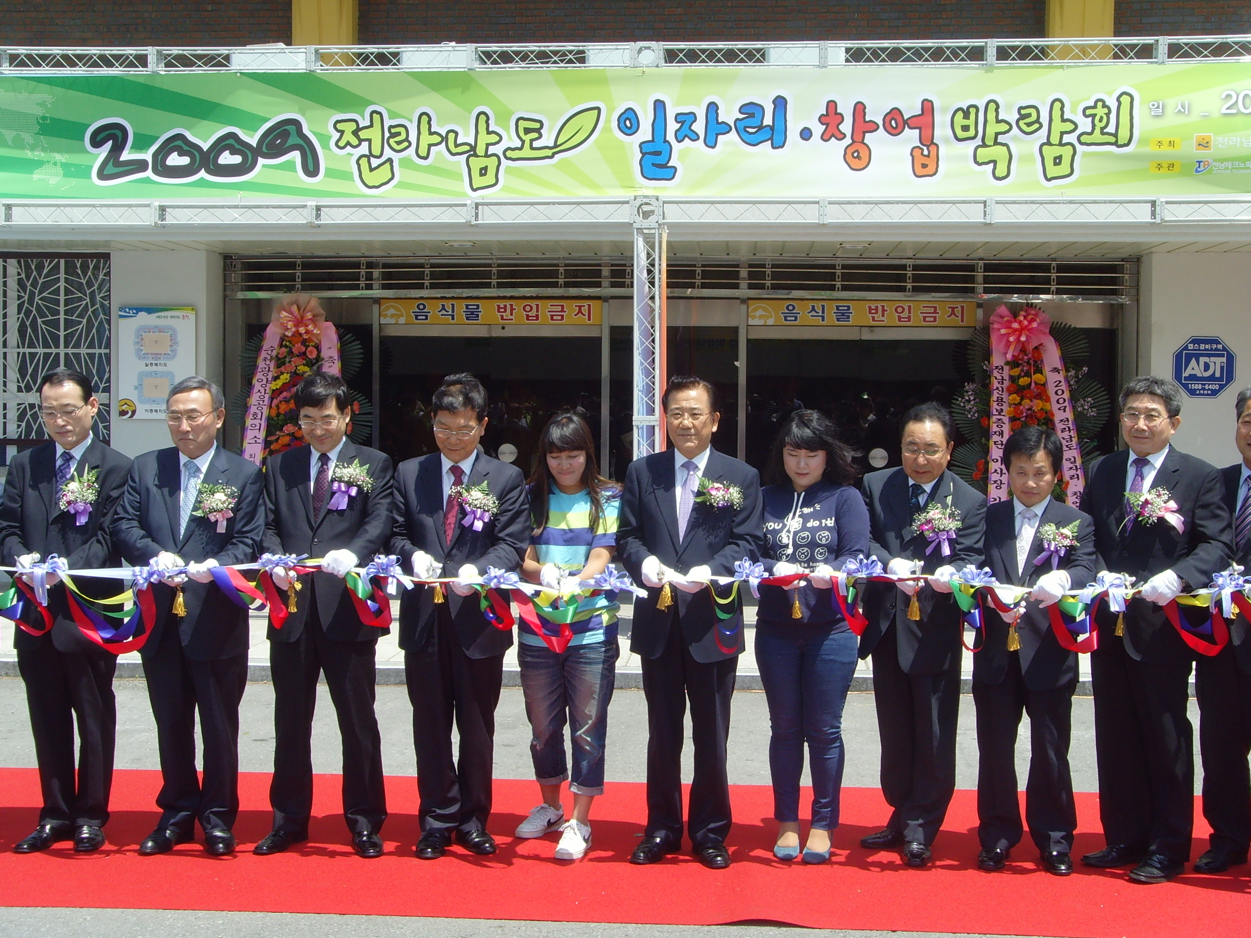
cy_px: 469
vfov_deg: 29.1
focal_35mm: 50
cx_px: 626
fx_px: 1807
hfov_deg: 38.2
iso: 80
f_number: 6.7
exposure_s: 1/180
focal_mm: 8.8
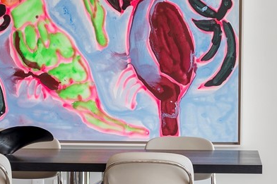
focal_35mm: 156
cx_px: 212
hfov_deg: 13.1
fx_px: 1200
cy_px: 94
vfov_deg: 8.8
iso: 200
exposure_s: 1/13
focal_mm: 36
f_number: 9
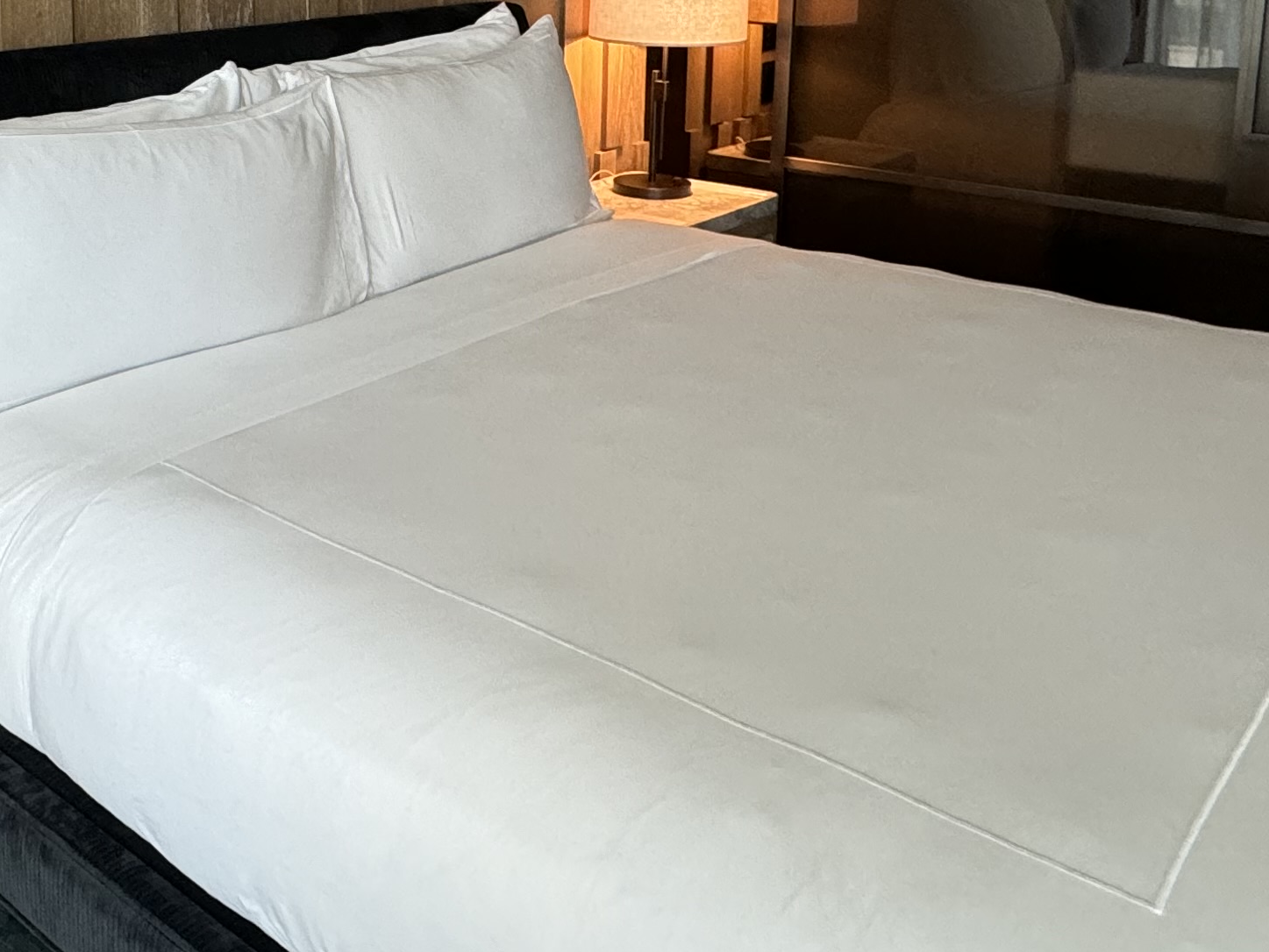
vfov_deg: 35.0
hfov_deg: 45.2
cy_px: 119
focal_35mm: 39
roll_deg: +0.7
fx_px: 1430
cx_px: 238
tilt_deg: -9.7
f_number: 2.2
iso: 250
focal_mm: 2.22
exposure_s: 1/120
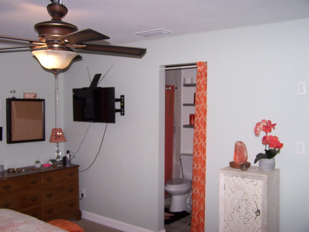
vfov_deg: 37.7
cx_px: 154
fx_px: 339
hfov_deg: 49.0
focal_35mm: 38
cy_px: 116
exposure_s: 1/60
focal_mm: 6.3
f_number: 2.8
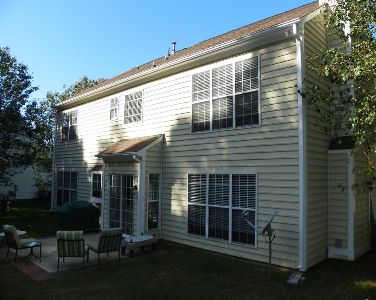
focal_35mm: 28
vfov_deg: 51.5
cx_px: 204
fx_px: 312
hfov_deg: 62.1
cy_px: 150
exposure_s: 1/320
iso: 64
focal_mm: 4.6
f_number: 4
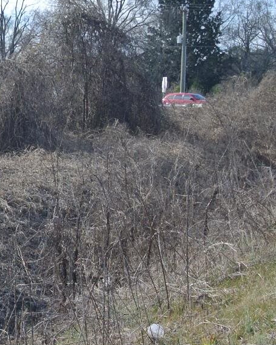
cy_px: 232
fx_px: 1144
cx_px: -97
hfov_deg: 13.2
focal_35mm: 112
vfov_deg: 17.1
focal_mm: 13
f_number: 5.6
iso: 100
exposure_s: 1/250
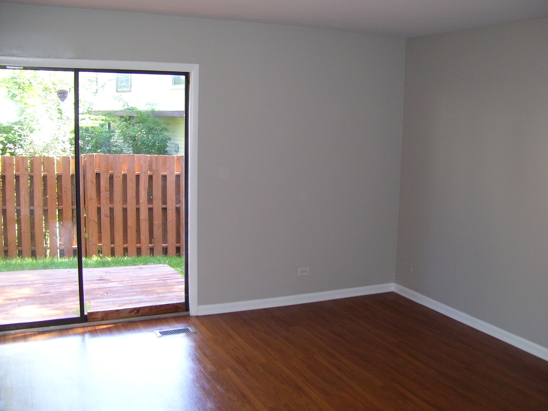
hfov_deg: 50.1
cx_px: 274
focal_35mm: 37
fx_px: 586
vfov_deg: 38.7
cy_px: 206
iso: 125
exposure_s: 1/60
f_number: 2.7
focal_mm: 6
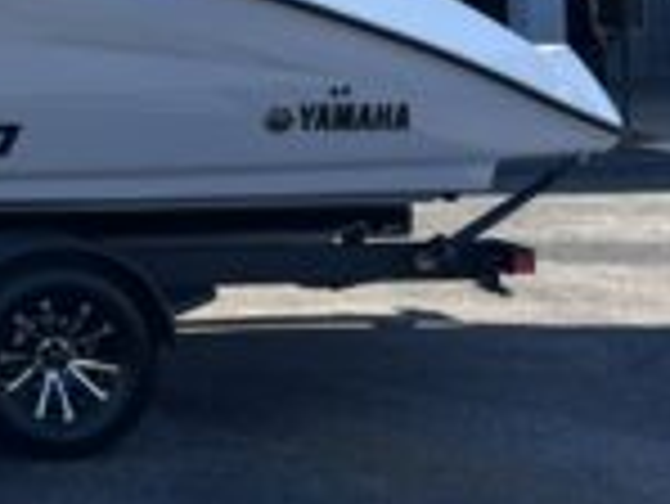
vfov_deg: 15.3
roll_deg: +0.9
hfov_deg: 18.0
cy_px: -104
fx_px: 1801
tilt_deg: +3.2
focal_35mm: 93
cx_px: -425
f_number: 1.6
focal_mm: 5.96
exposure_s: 1/1328
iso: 50
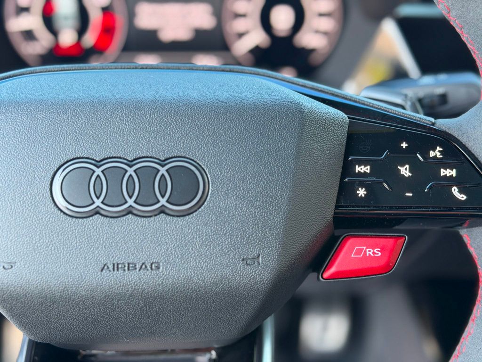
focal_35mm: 48
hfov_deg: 39.7
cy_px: 181
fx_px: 668
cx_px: 241
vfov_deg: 30.3
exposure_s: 1/60
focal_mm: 6.76
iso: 160
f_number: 1.78
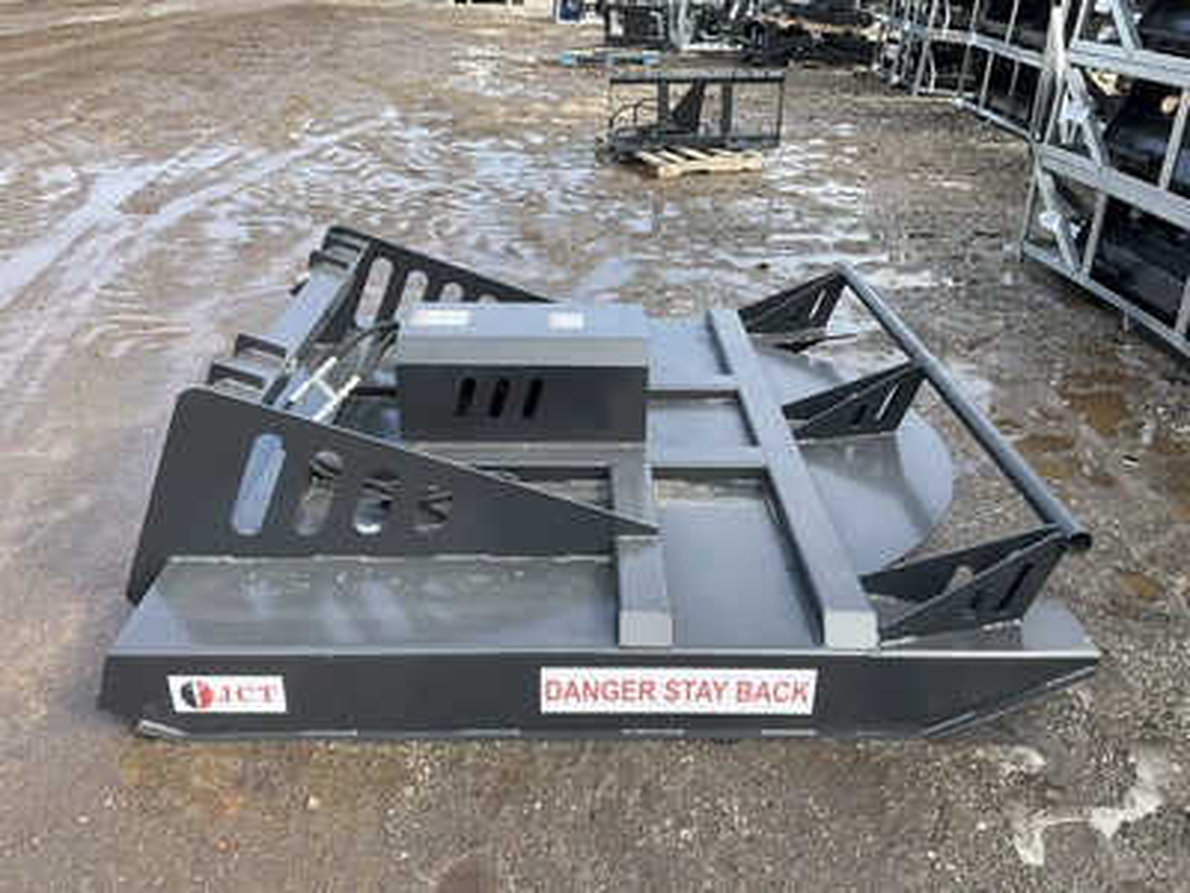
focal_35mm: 29
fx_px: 997
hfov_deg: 61.7
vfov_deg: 48.2
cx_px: 595
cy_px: 446
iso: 25
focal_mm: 3
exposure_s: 1/406
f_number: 1.8
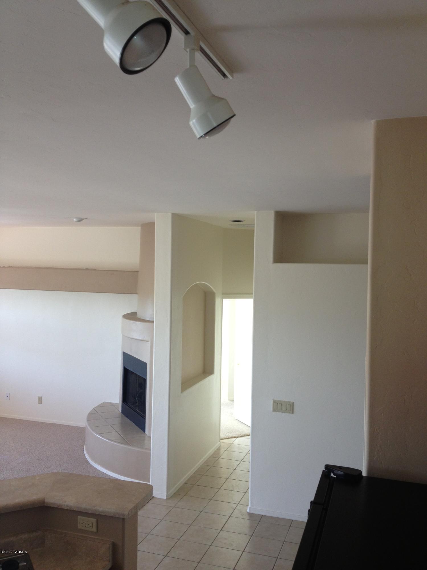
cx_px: 214
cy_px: 285
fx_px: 576
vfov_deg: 52.6
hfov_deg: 40.7
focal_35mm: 35
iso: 64
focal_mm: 4.28
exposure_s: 1/40
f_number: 2.4
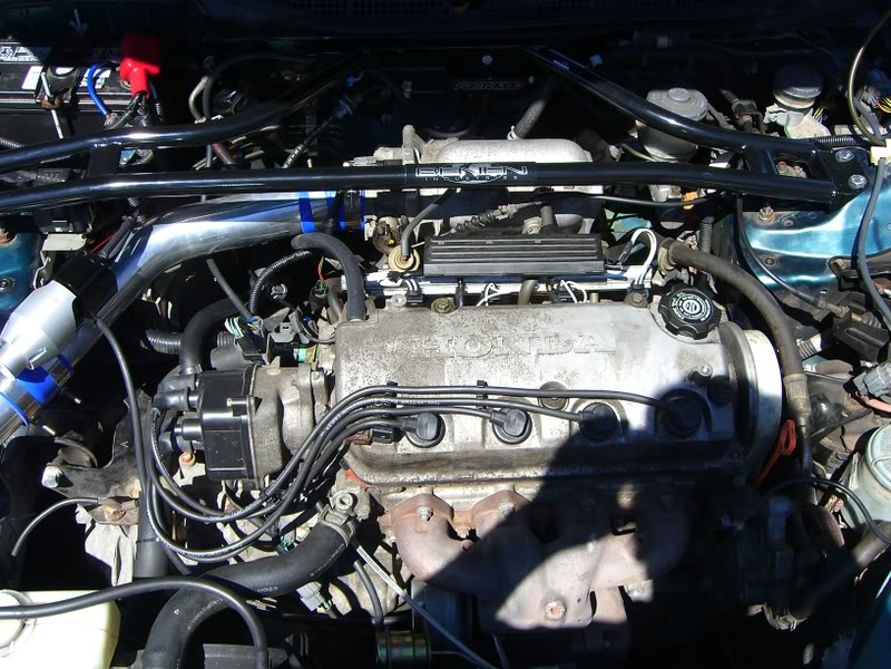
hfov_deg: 49.0
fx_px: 978
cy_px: 334
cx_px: 446
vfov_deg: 37.7
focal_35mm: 38
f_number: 8
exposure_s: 1/80
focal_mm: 7.9
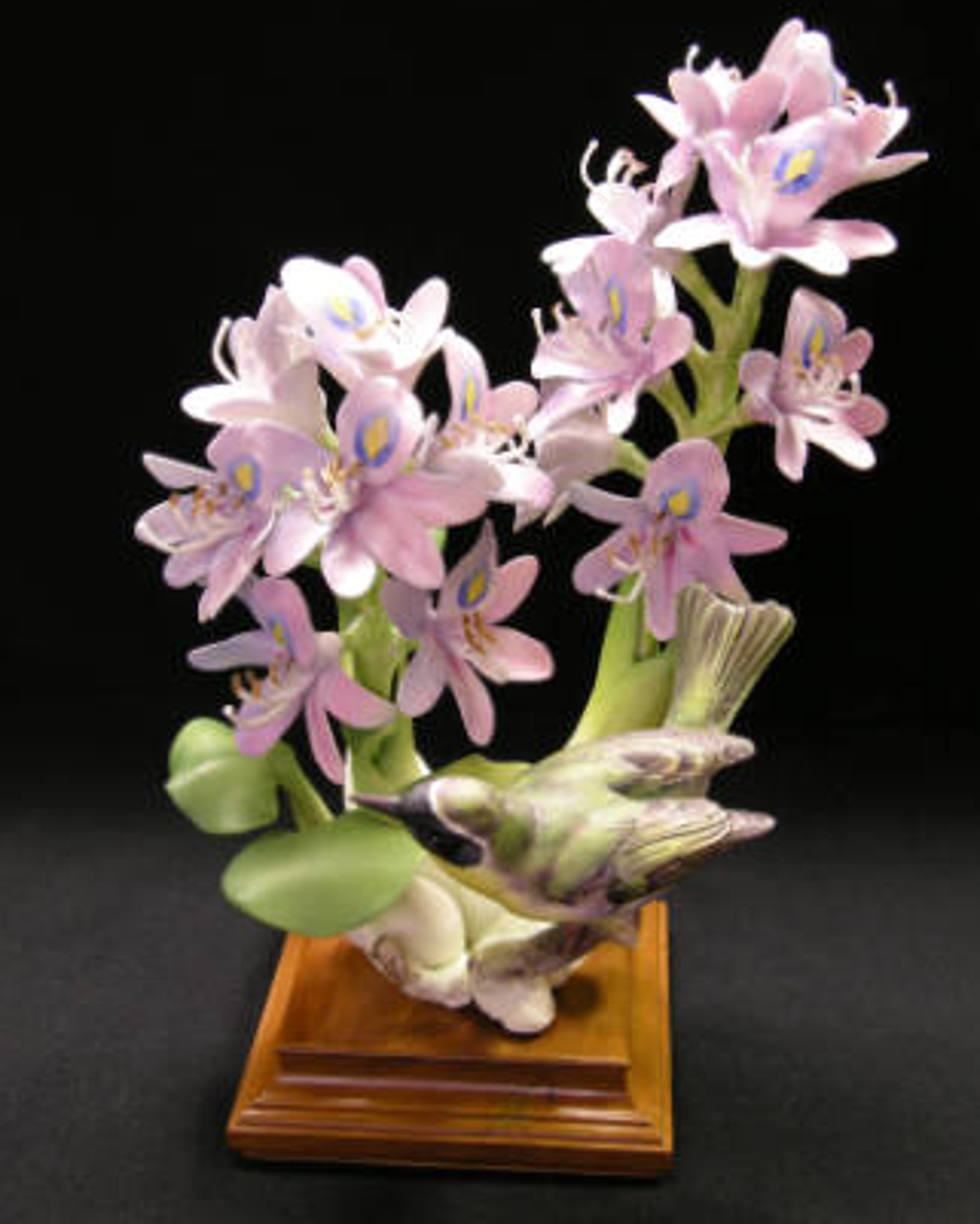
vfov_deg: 51.5
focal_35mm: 35
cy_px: 571
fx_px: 1268
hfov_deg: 42.2
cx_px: 496
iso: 64
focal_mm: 6.8
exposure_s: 1/2
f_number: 4.3
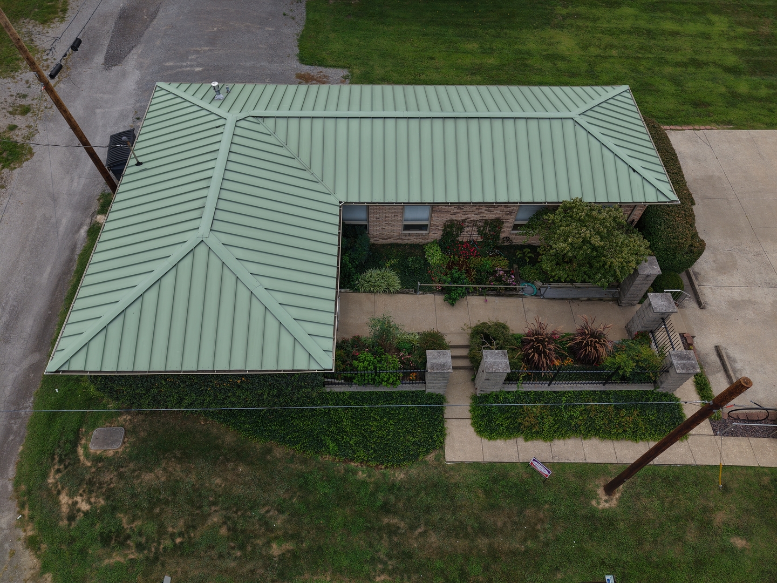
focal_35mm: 24
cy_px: 292
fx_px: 539
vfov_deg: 56.8
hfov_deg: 71.6
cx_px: 388
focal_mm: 8.67
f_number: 1.8
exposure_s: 1/100
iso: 100
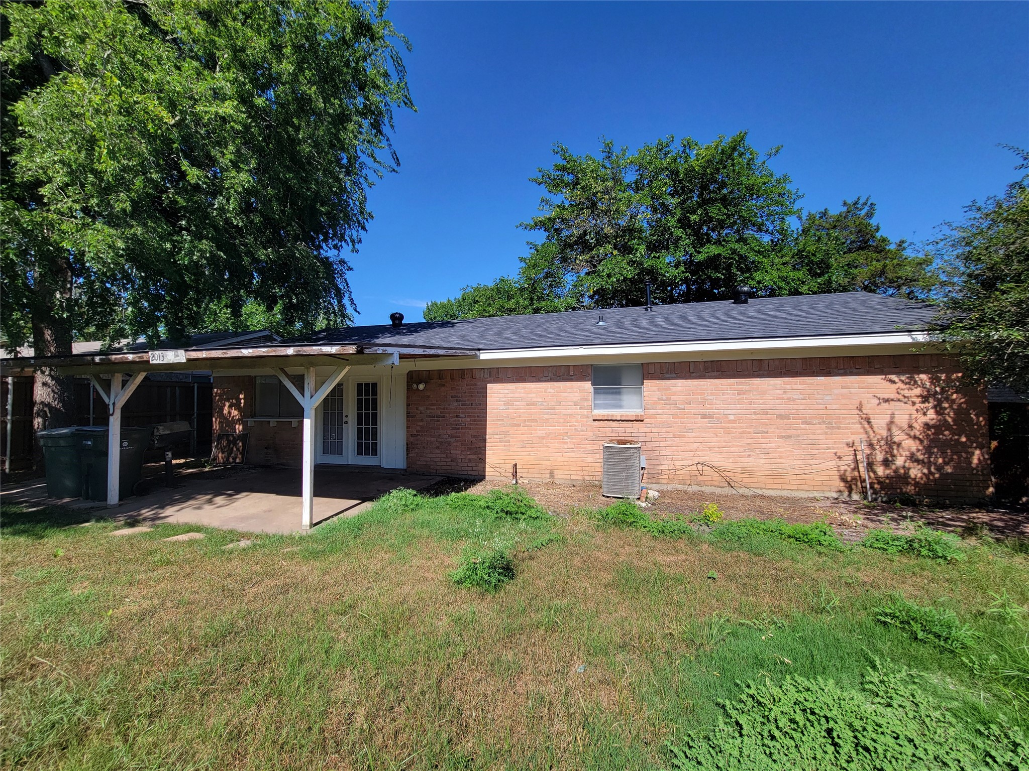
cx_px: 514
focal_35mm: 13
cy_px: 386
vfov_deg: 89.9
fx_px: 386
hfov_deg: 106.2
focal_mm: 2.2
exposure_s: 1/1132
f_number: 2.2
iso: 50
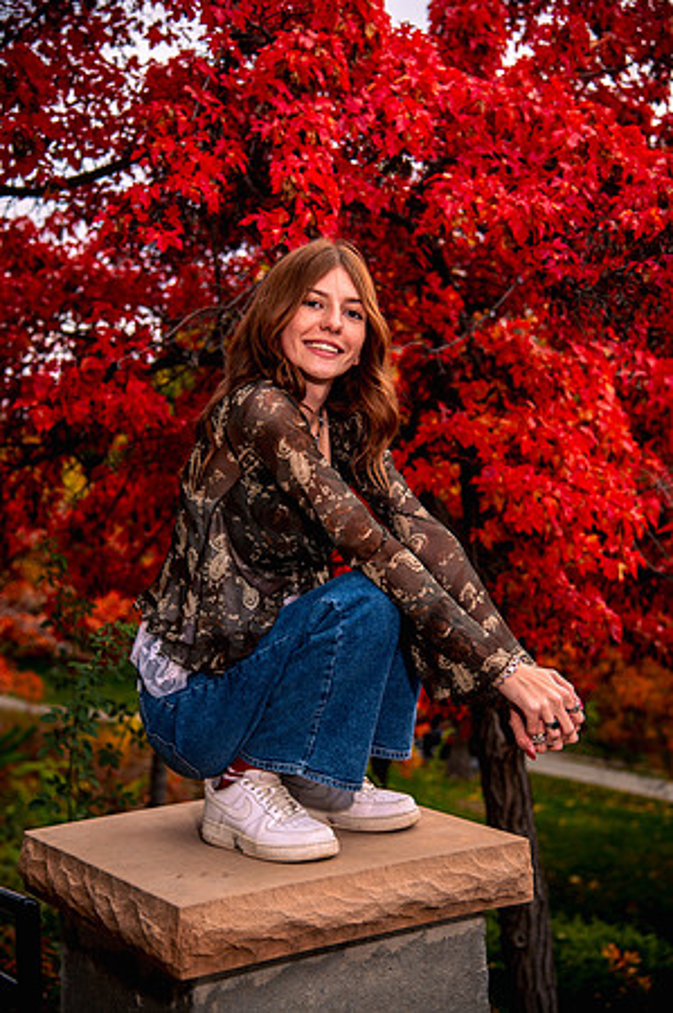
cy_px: 506
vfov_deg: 36.3
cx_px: 336
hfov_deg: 24.6
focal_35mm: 55
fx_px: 1546
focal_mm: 55
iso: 200
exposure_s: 1/250
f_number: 4
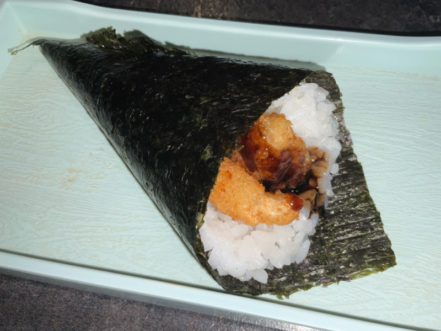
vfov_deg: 48.2
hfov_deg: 61.7
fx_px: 369
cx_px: 220
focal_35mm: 29
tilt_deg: -62.8
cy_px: 166
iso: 16
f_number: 1.8
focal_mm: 3
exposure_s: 1/268
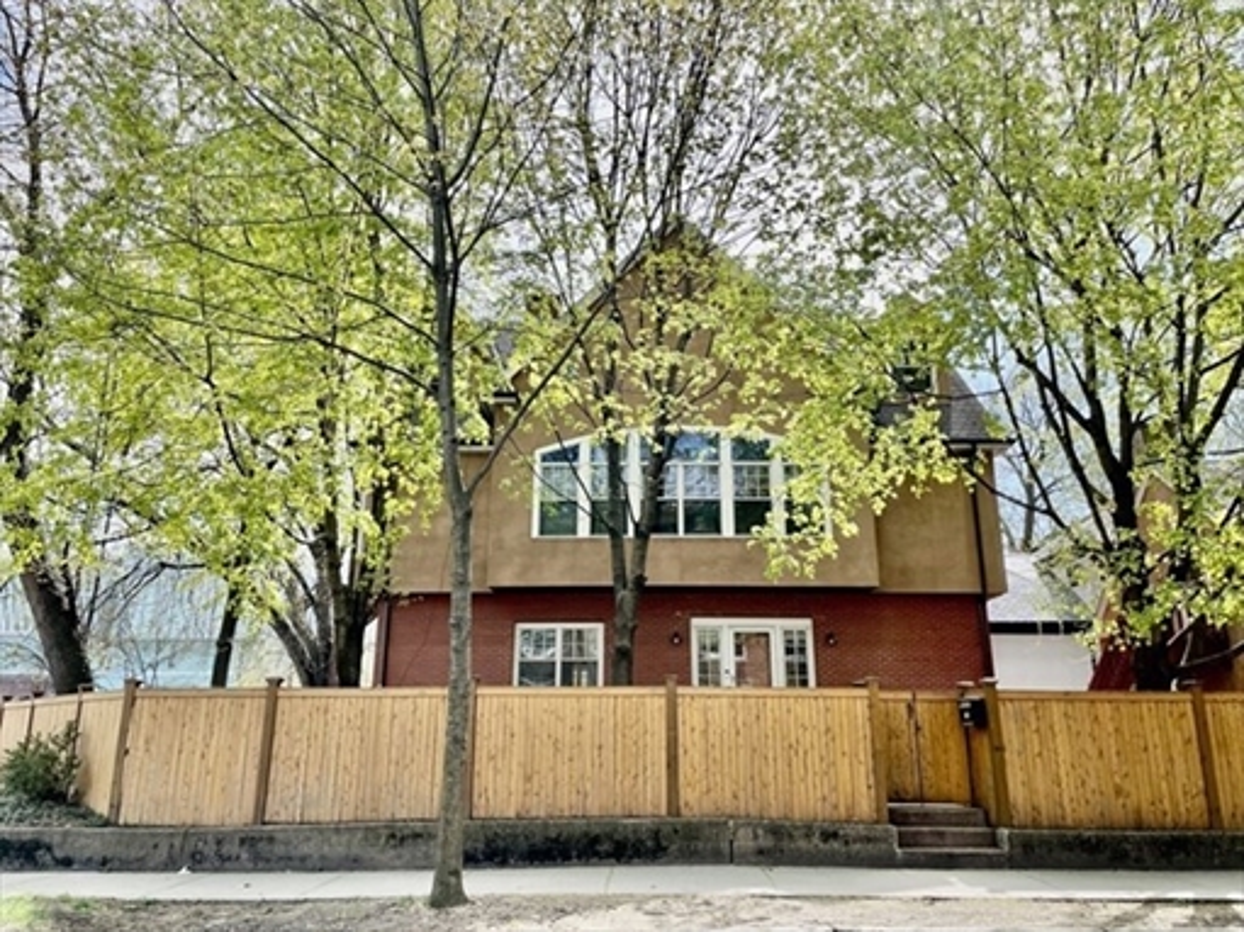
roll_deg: +0.1
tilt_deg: +17.7
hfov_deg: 67.3
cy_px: 466
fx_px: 934
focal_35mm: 26
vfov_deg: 53.0
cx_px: 622
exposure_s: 1/1531
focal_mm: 4.2
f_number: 1.6
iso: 32
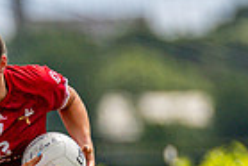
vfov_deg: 0.7
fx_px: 13254
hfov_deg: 1.1
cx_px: -73
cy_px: 204
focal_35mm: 1922
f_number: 2.8
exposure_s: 1/6400
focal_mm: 300
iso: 140
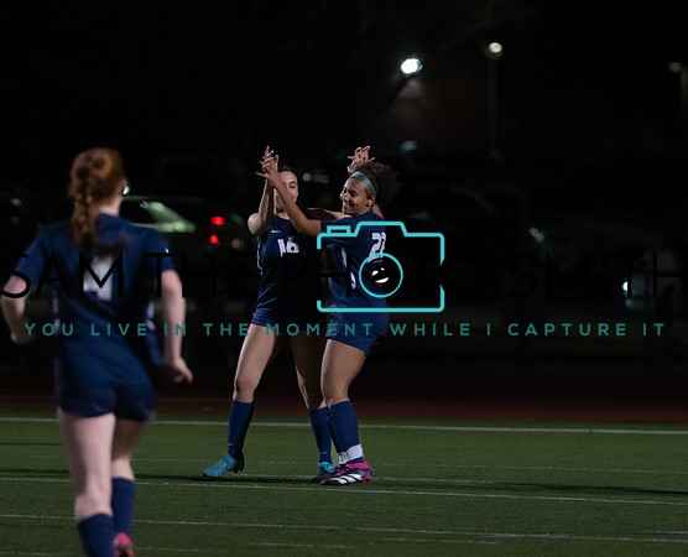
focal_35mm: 444
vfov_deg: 3.5
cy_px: 209
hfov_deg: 4.3
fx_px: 9088
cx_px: 414
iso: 4000
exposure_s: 1/1000
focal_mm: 200
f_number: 2.8
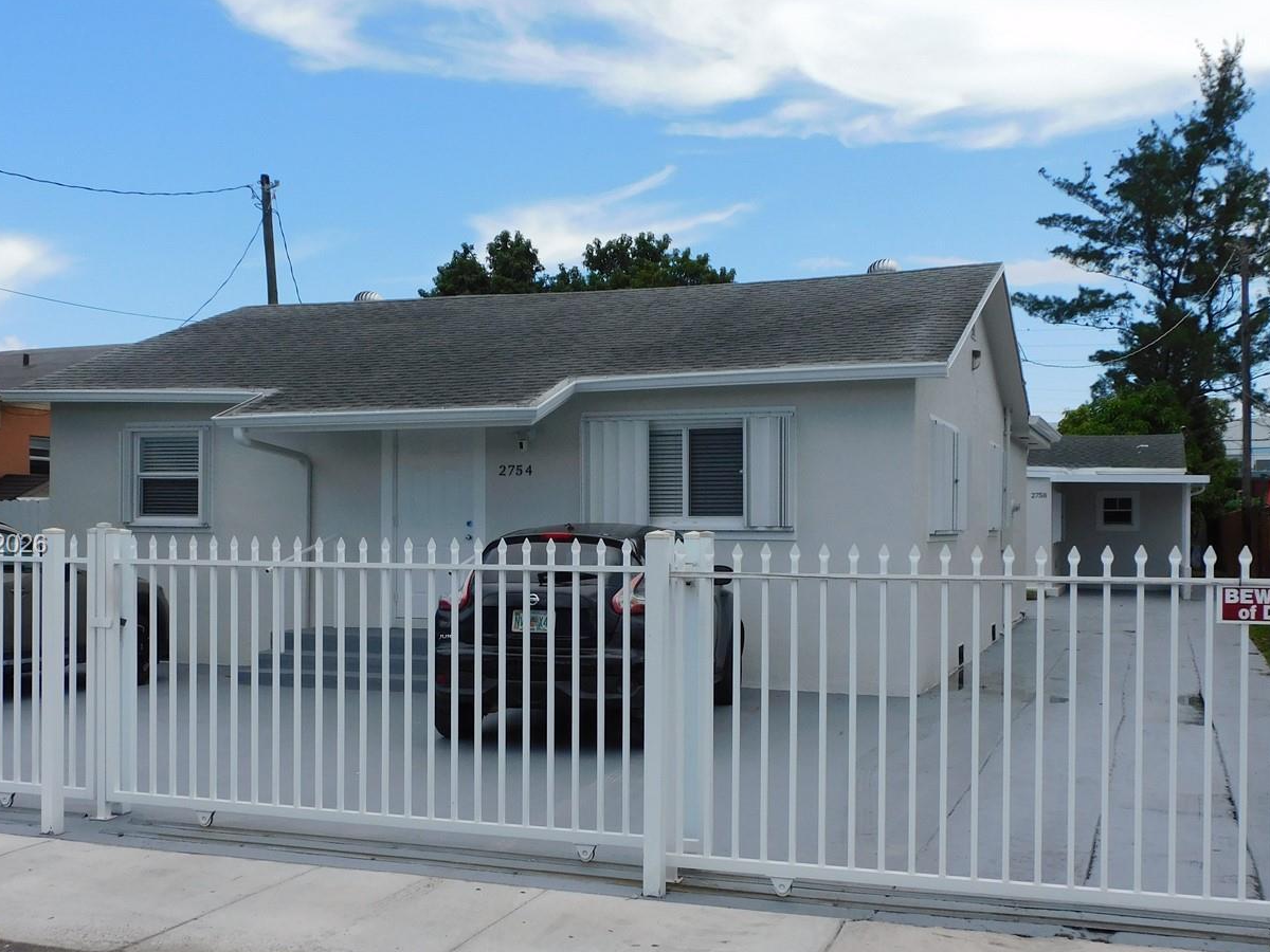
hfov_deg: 46.7
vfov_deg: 35.9
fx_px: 1468
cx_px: 564
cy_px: 546
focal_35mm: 40
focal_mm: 5.4
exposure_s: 1/1000
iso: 125
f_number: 3.5
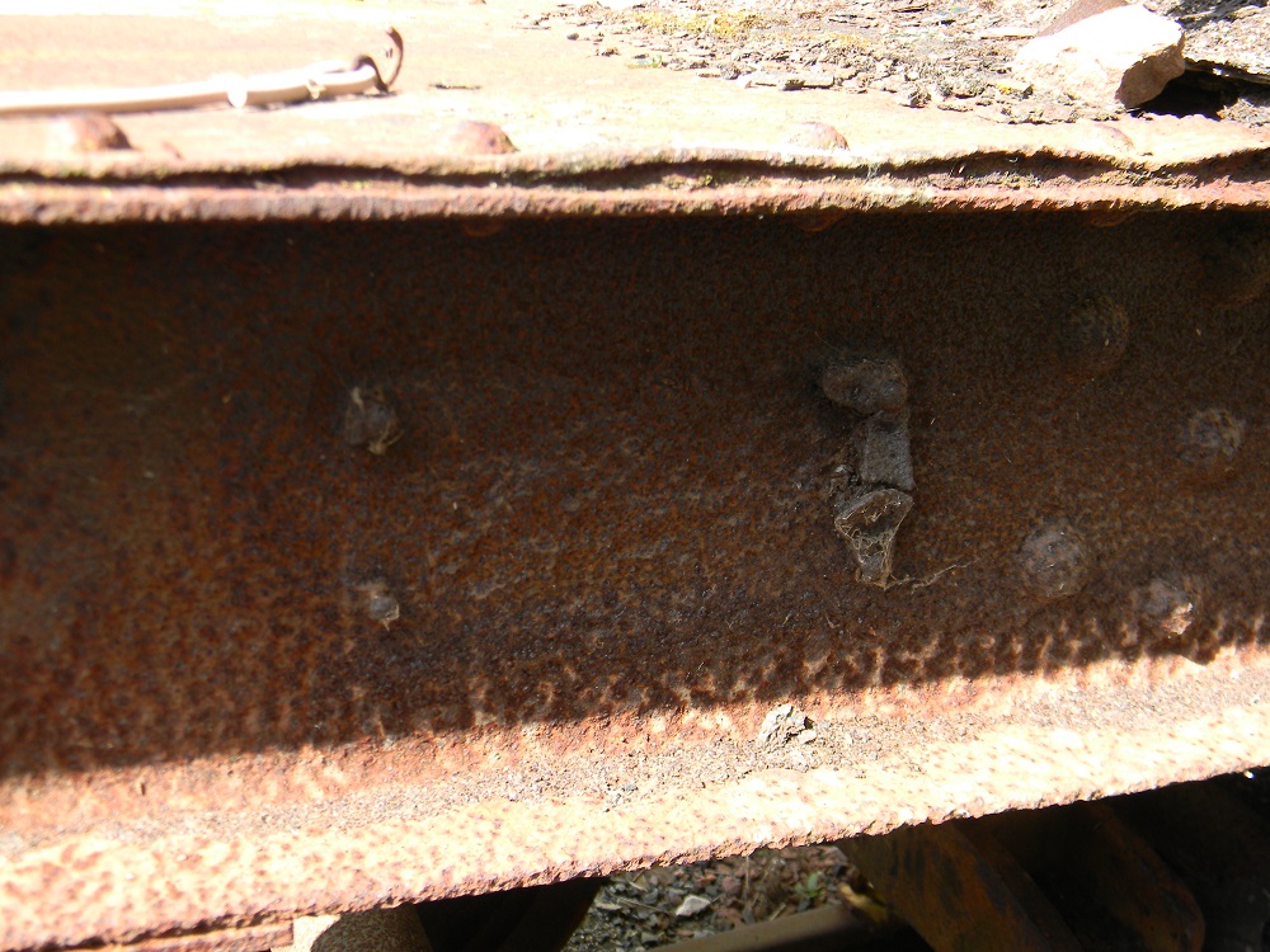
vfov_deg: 35.1
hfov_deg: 45.8
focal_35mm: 41
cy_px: 476
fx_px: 1504
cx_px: 635
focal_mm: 7.3
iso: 80
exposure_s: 1/110
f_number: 3.8
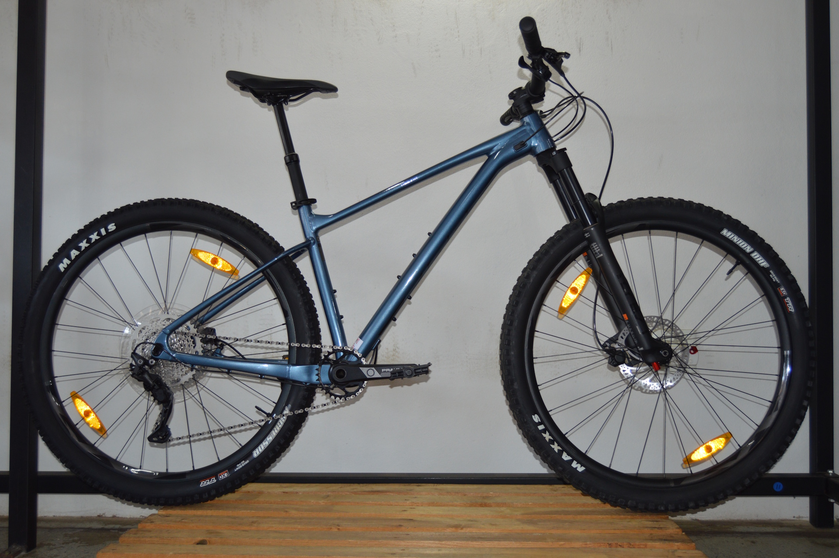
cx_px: 420
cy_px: 279
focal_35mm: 36
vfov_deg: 36.8
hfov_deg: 53.2
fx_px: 838
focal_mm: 24
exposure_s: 1/60
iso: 400
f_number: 4
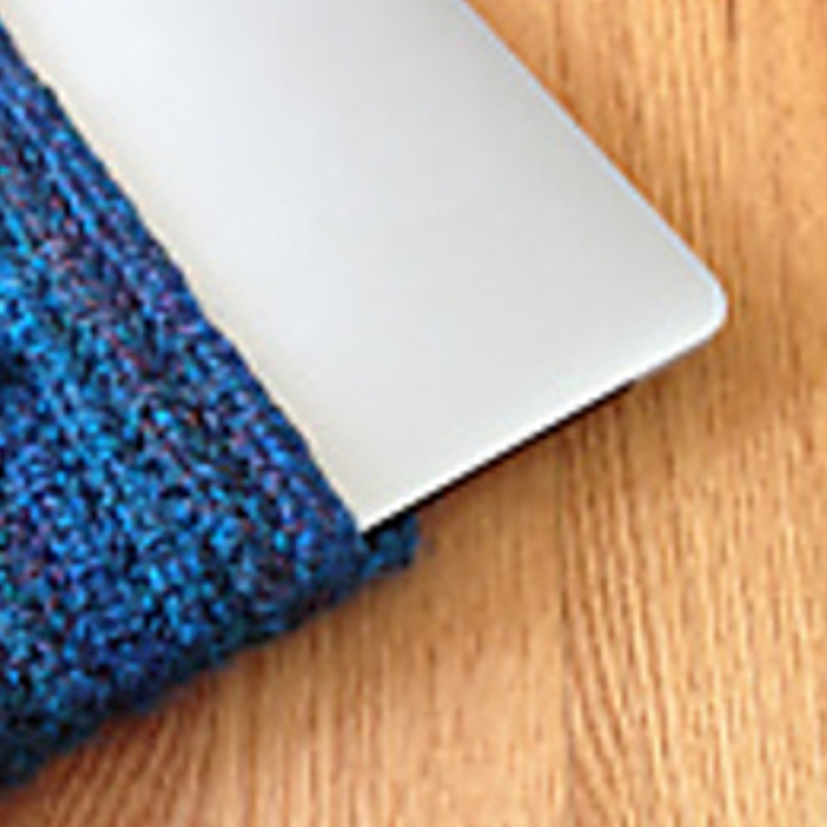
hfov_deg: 29.6
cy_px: 326
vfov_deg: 30.5
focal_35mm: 56
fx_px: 1514
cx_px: 124
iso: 125
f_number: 2.4
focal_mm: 4.12
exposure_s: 1/20
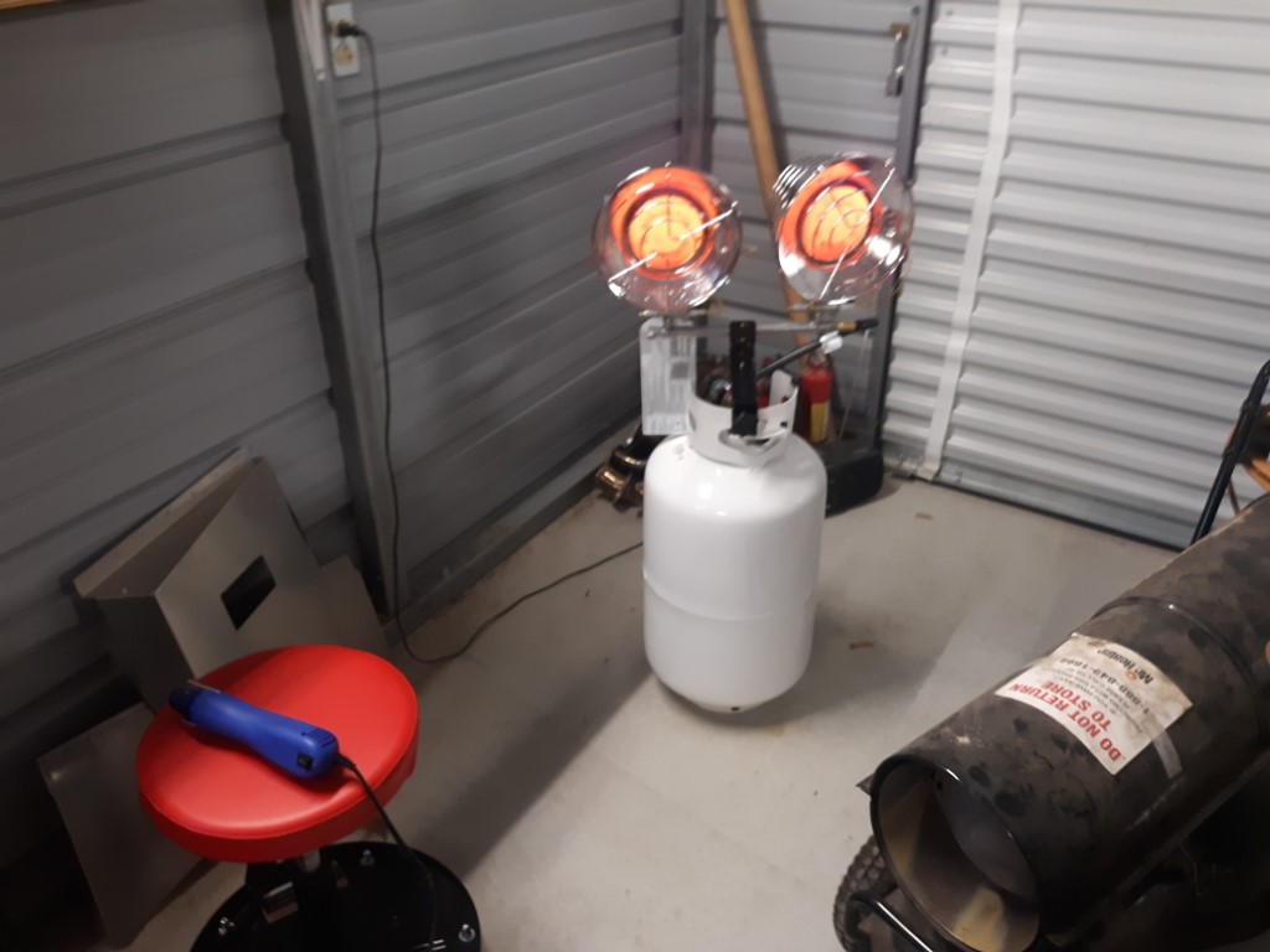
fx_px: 1027
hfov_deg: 63.4
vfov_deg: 49.7
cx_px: 635
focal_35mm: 28
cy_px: 476
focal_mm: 3.7
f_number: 1.7
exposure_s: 1/40
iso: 160
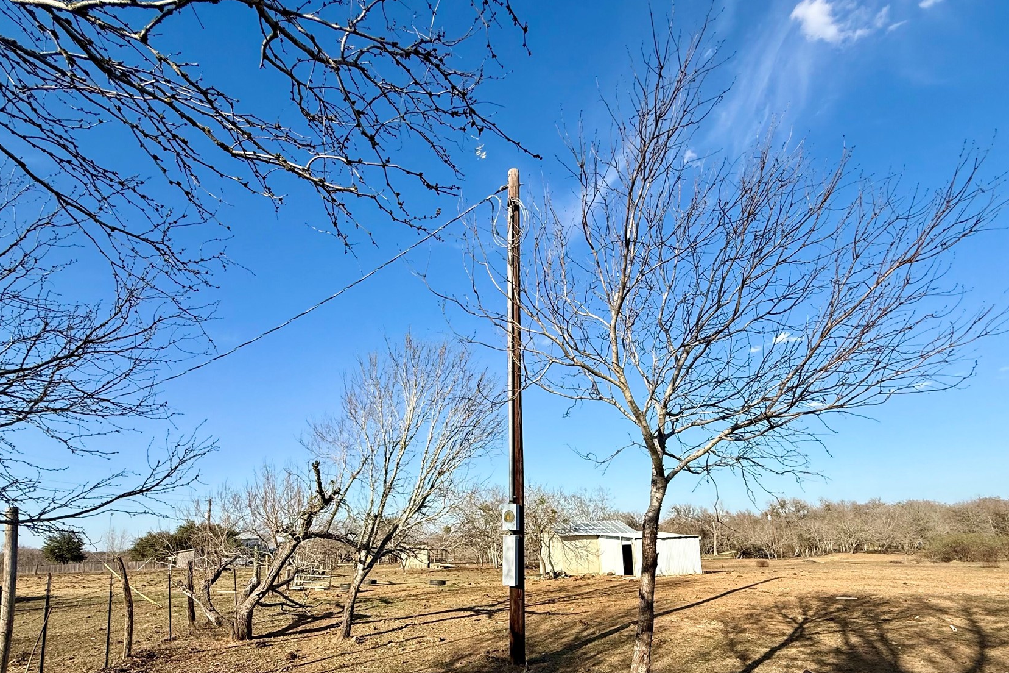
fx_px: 504
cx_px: 490
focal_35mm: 18
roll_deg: +3.0
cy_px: 454
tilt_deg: +10.3
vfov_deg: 65.4
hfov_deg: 90.0
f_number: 2.2
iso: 50
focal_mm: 2.22
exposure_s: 1/2237
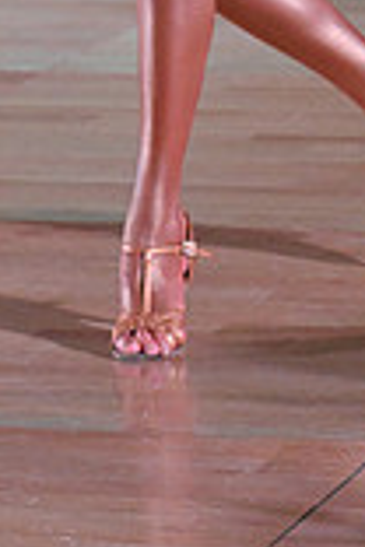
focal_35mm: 408
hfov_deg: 3.4
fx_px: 6205
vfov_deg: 5.0
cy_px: -361
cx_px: -54
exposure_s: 1/400
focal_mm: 110
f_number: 5.6
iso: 5000
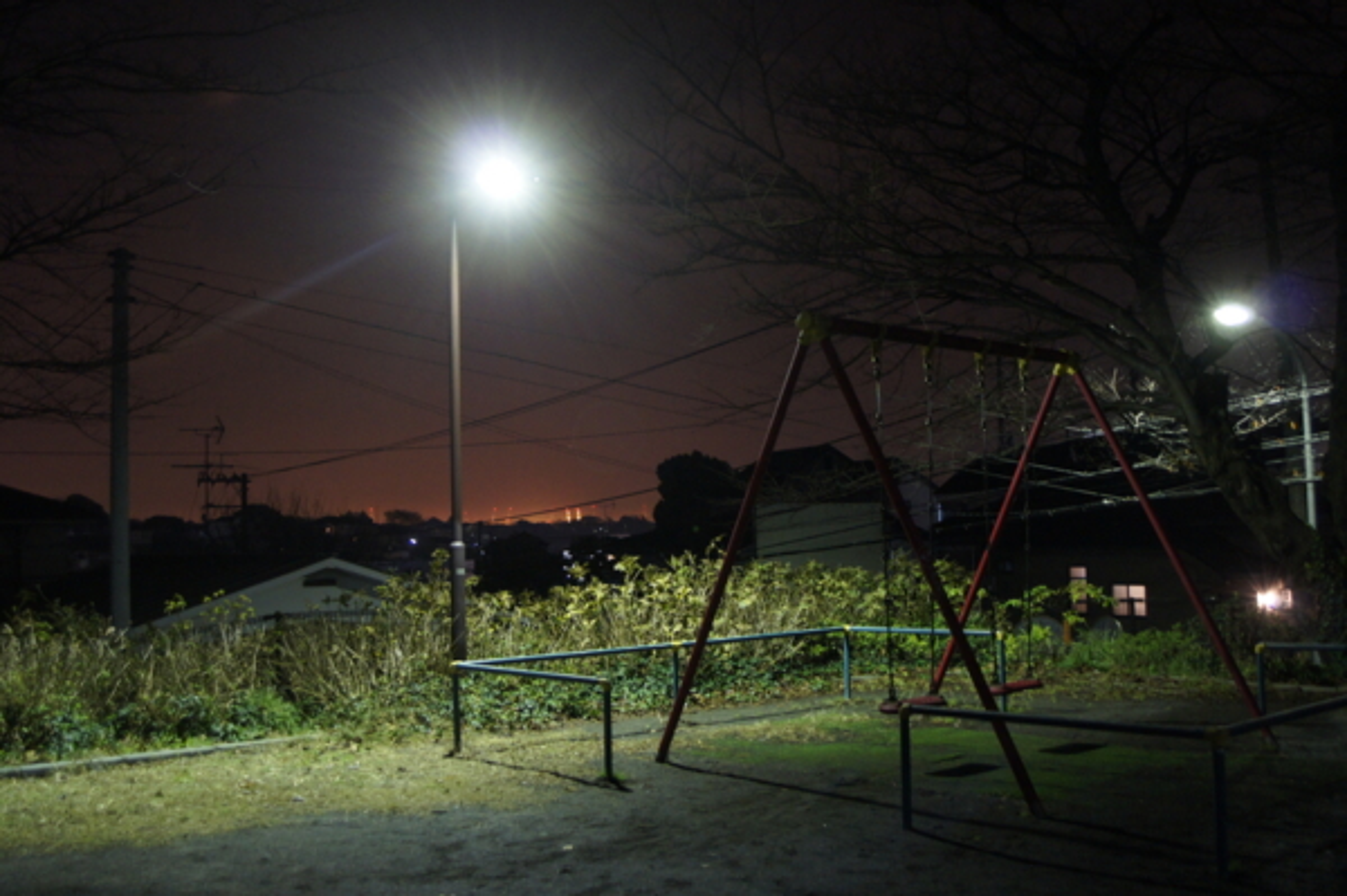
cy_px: 448
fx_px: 1346
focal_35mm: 36
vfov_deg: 36.8
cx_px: 674
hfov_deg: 53.2
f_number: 4
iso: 1600
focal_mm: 24
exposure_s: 1/3
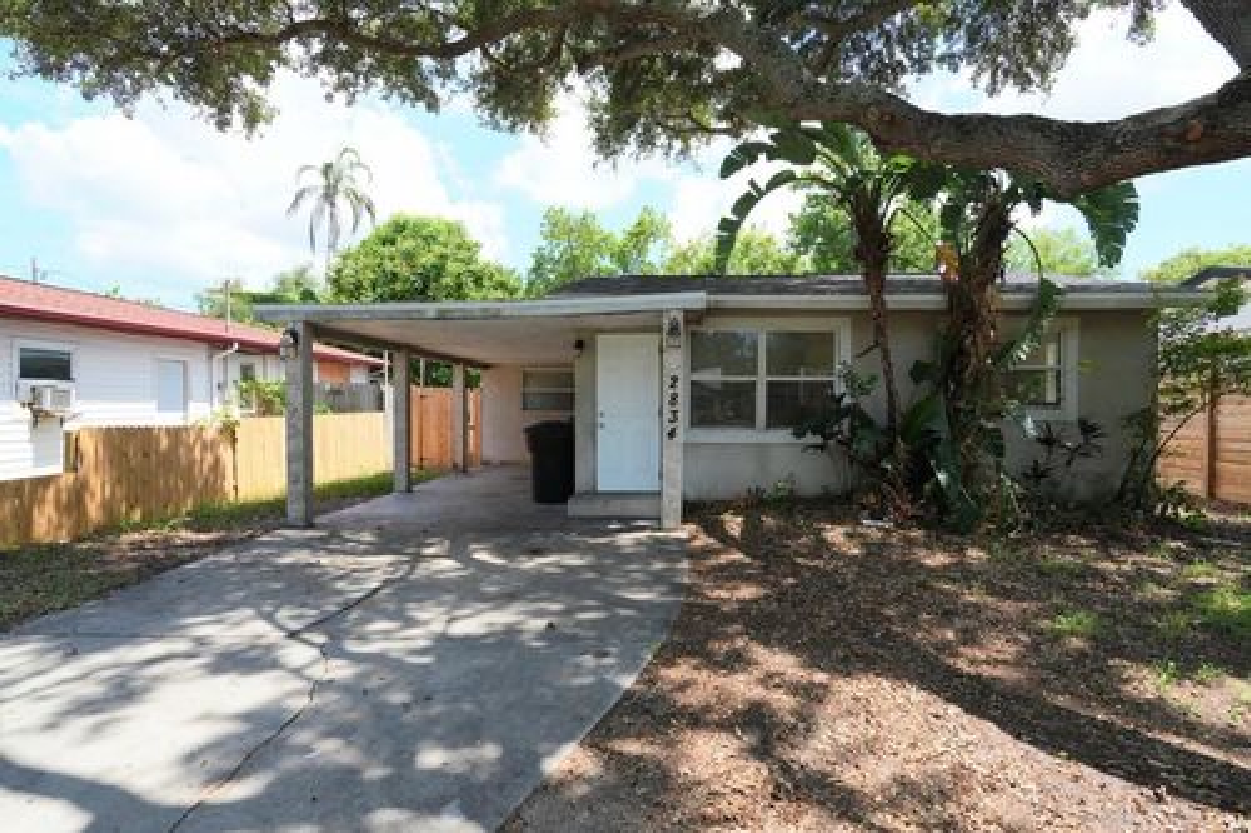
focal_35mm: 20
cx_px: 626
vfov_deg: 61.9
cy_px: 416
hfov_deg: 84.0
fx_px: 695
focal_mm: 20
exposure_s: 1/500
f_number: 8
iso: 400
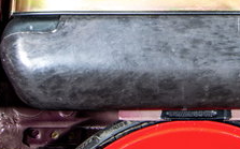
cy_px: -110
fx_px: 667
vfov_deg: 11.9
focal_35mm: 102
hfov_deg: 19.9
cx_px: 228
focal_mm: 29
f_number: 10
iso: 160
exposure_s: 1/100
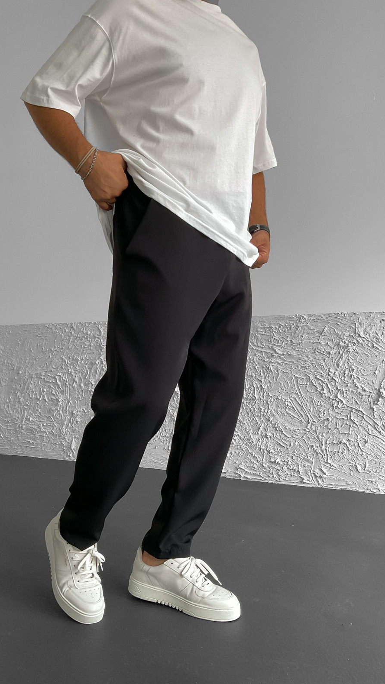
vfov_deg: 61.0
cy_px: 346
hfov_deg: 36.5
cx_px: 148
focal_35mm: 32
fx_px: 581
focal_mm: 3
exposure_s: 1/115
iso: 64
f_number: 1.8
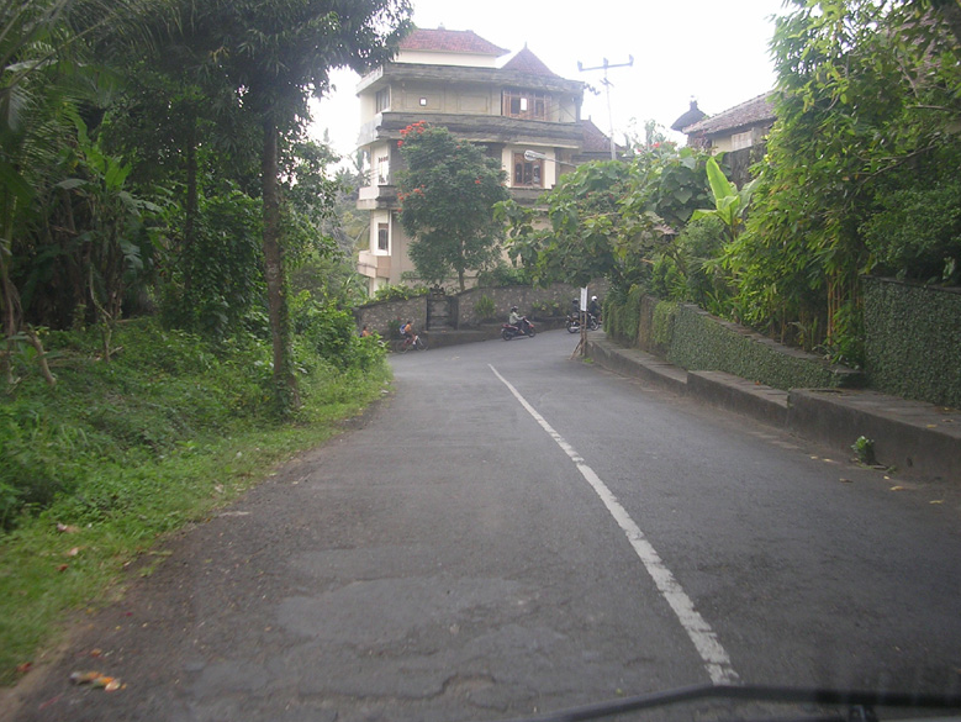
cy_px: 355
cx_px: 481
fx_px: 1083
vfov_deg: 36.8
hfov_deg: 47.8
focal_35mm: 39
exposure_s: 1/194
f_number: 2.8
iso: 50
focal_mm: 5.8
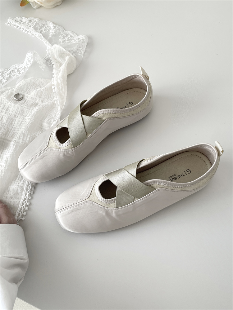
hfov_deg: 53.1
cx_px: 116
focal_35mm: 26
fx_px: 233
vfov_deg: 67.3
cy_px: 155
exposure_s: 1/294
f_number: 1.6
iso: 32
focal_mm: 4.2
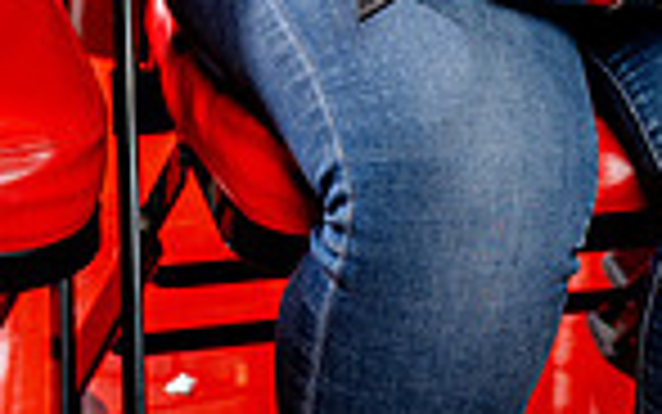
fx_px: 2599
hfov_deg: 14.4
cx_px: 531
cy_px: -562
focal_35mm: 144
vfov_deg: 8.4
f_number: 4
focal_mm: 46
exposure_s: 1/125
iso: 250
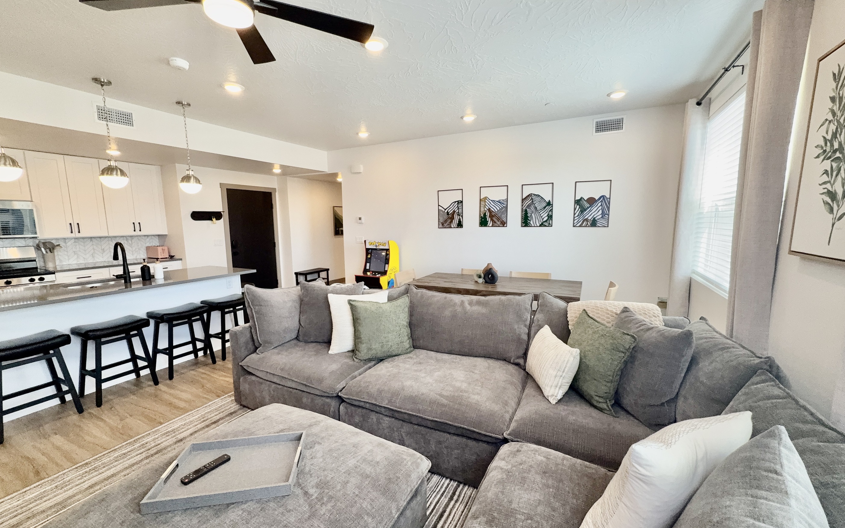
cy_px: 267
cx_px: 422
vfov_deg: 74.8
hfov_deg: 101.5
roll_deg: +0.1
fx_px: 345
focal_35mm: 15
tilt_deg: -7.1
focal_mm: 2.22
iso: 100
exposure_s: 1/120
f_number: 2.2
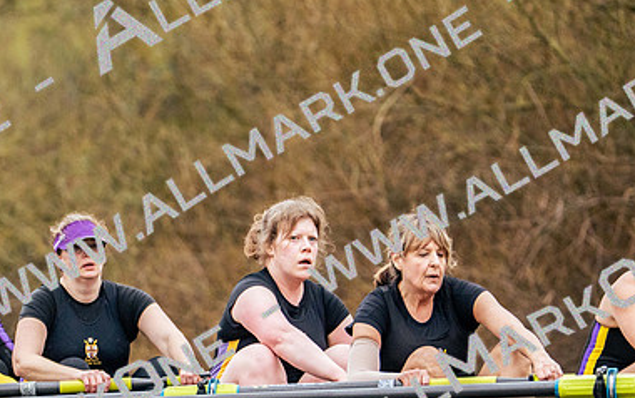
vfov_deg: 2.1
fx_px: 10874
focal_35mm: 628
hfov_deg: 3.3
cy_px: 320
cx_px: 185
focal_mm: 404
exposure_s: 1/2000
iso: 5000
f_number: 6.3
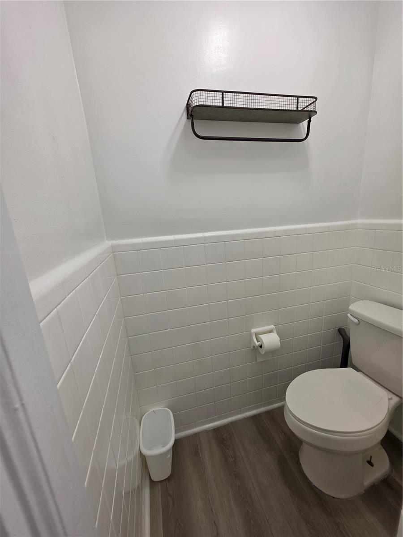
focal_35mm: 13
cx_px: 202
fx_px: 202
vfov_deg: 106.2
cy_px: 268
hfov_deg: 89.9
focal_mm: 2.2
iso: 40
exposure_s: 1/120
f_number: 1.9
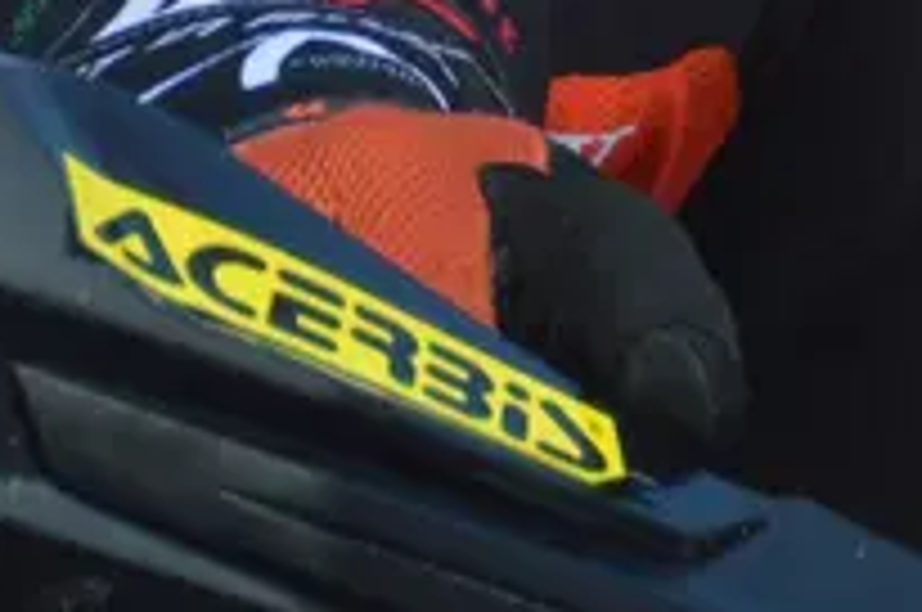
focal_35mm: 1759
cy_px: -436
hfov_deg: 1.2
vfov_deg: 0.8
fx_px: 44979
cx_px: 1911
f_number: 5.6
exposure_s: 1/640
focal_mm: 200
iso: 400
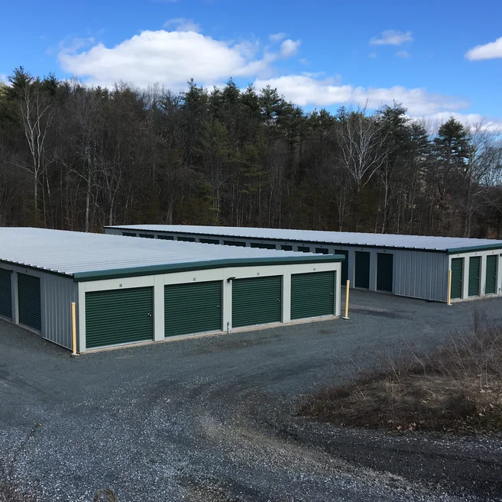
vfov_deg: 42.8
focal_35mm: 39
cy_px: 268
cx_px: 187
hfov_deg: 42.5
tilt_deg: -5.4
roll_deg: +0.1
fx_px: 640
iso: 25
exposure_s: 1/1115
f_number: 2.2
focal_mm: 4.15
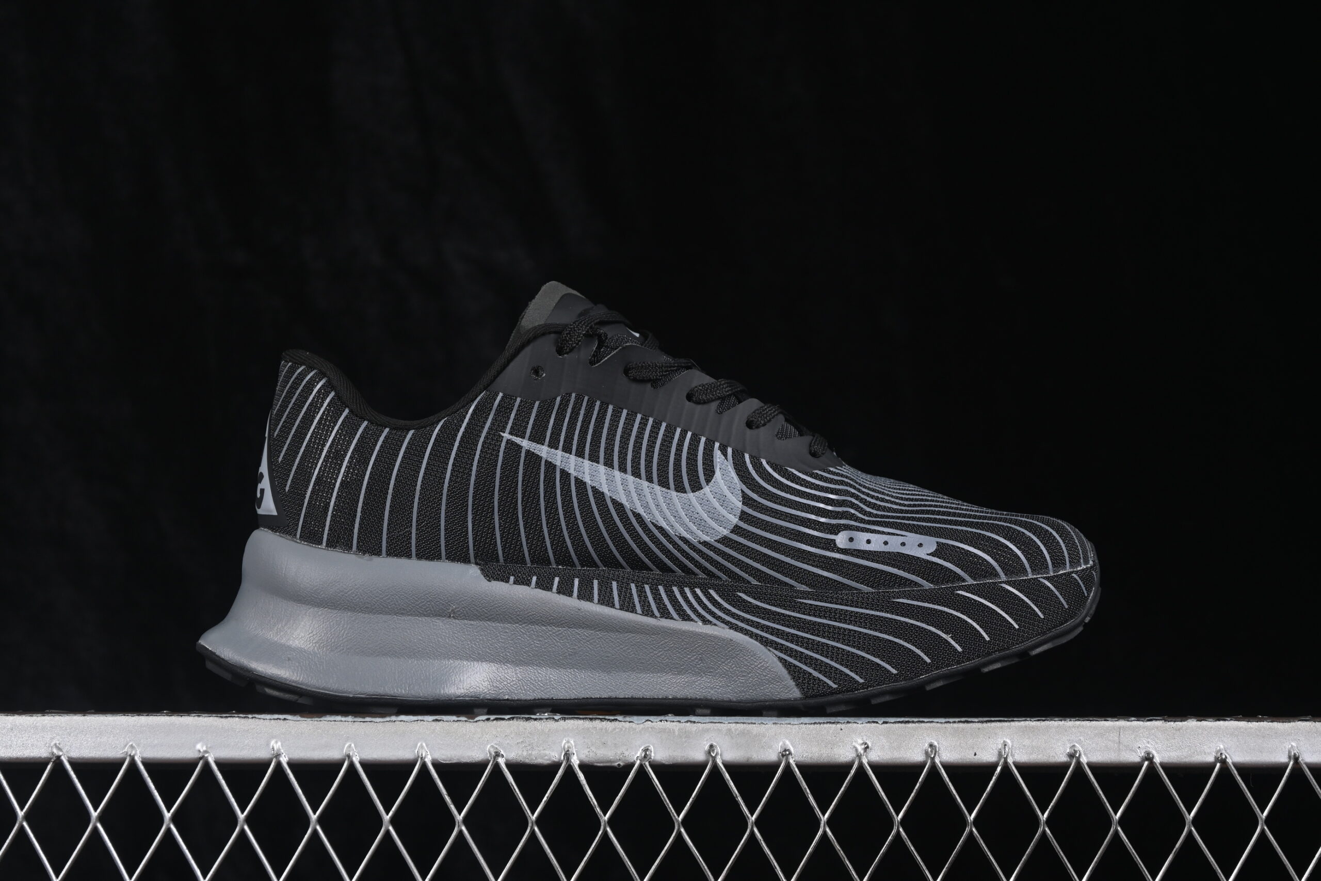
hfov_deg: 27.0
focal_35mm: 75
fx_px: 2752
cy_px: 440
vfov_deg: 18.2
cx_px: 660
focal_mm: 50
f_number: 6.3
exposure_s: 1/60
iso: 160
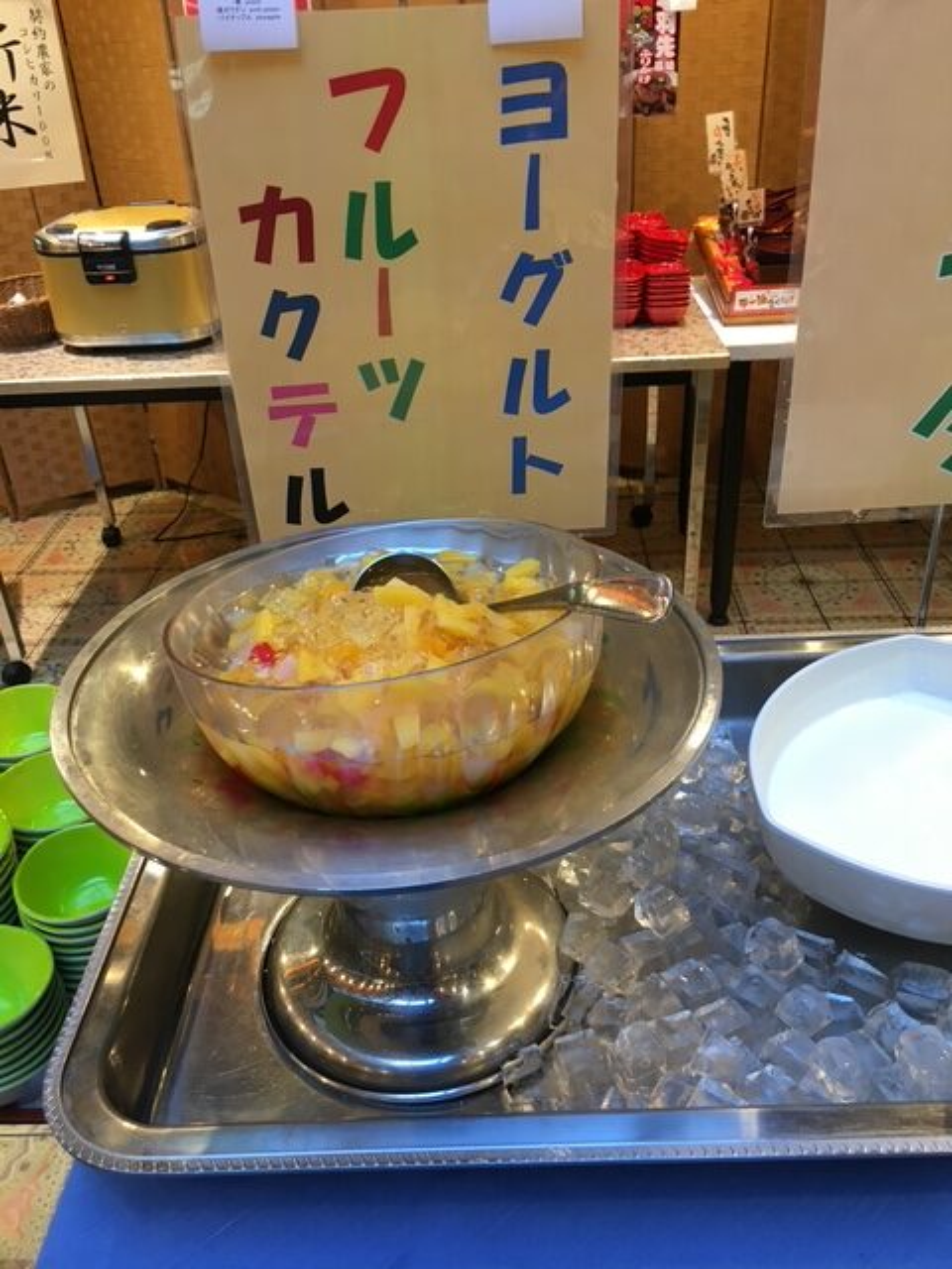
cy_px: 634
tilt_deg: -30.8
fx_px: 1063
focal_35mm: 29
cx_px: 476
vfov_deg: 61.7
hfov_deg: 48.2
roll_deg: +2.7
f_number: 2.2
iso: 64
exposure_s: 1/30
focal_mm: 4.15
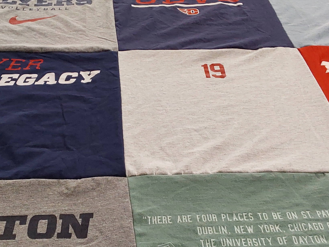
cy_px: 126
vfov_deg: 26.1
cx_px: 112
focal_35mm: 56
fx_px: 532
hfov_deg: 34.1
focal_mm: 2.91
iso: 125
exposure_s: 1/60
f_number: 1.9
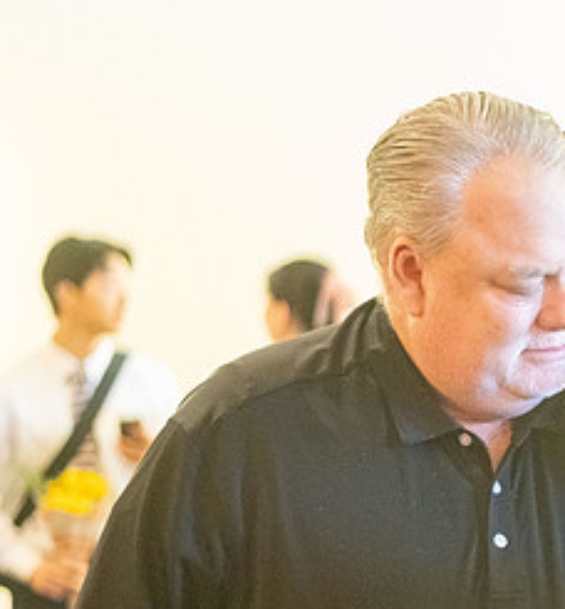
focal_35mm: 121
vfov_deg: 14.8
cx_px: 743
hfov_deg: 13.3
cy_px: 495
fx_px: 2324
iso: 10000
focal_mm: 50
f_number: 1.8
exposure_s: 1/200
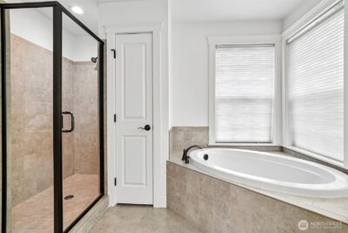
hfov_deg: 96.7
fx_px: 155
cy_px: 116
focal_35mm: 16
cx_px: 174
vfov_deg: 73.8
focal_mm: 16
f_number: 8
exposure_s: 1/30
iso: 1600
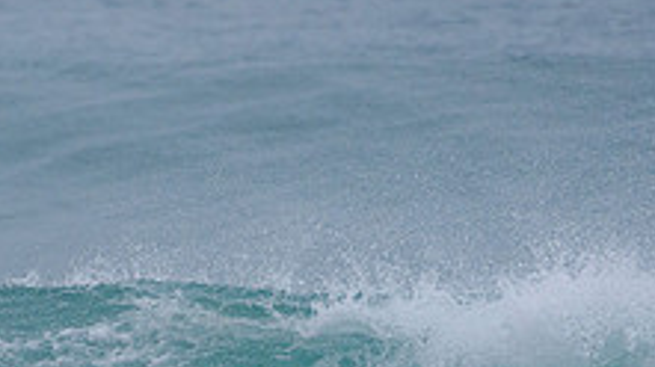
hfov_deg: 1.3
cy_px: 511
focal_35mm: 1688
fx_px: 29299
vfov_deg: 0.7
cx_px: -27
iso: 800
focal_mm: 500
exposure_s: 1/2000
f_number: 5.6
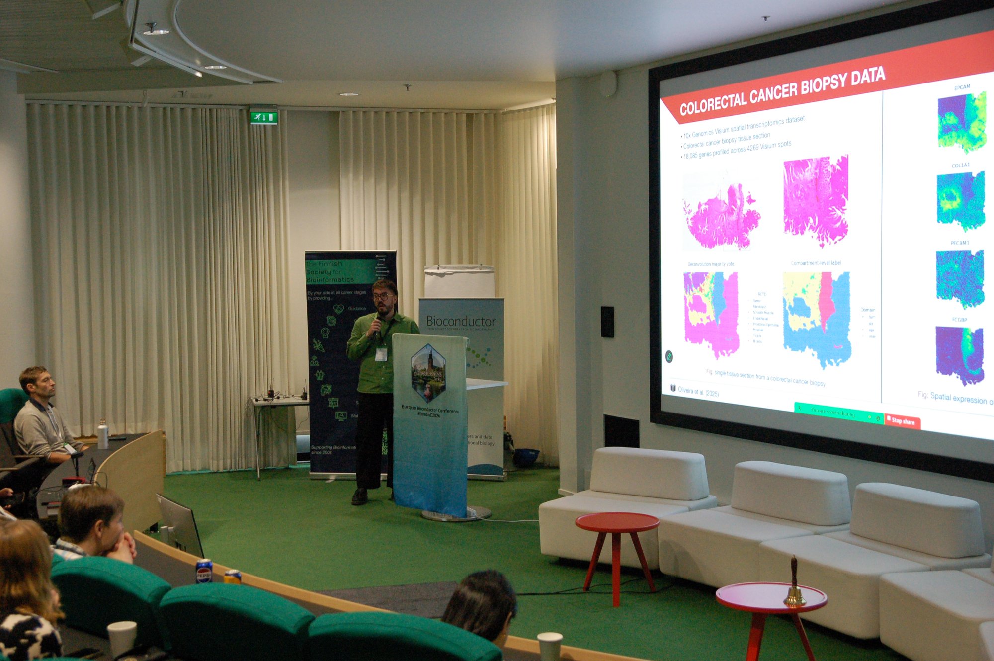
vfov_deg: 26.4
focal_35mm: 51
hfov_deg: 38.9
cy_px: 330
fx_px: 1407
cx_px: 497
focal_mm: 34
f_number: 4.5
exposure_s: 1/125
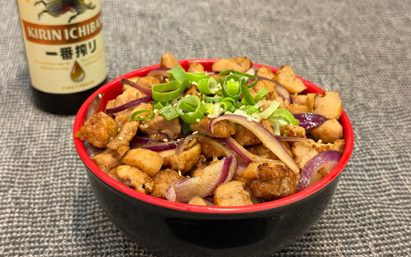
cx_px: 206
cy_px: 137
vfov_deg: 25.3
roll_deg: -2.3
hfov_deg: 39.6
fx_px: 571
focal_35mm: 51
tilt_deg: -33.4
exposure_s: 1/50
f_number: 1.78
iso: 250
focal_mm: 6.76
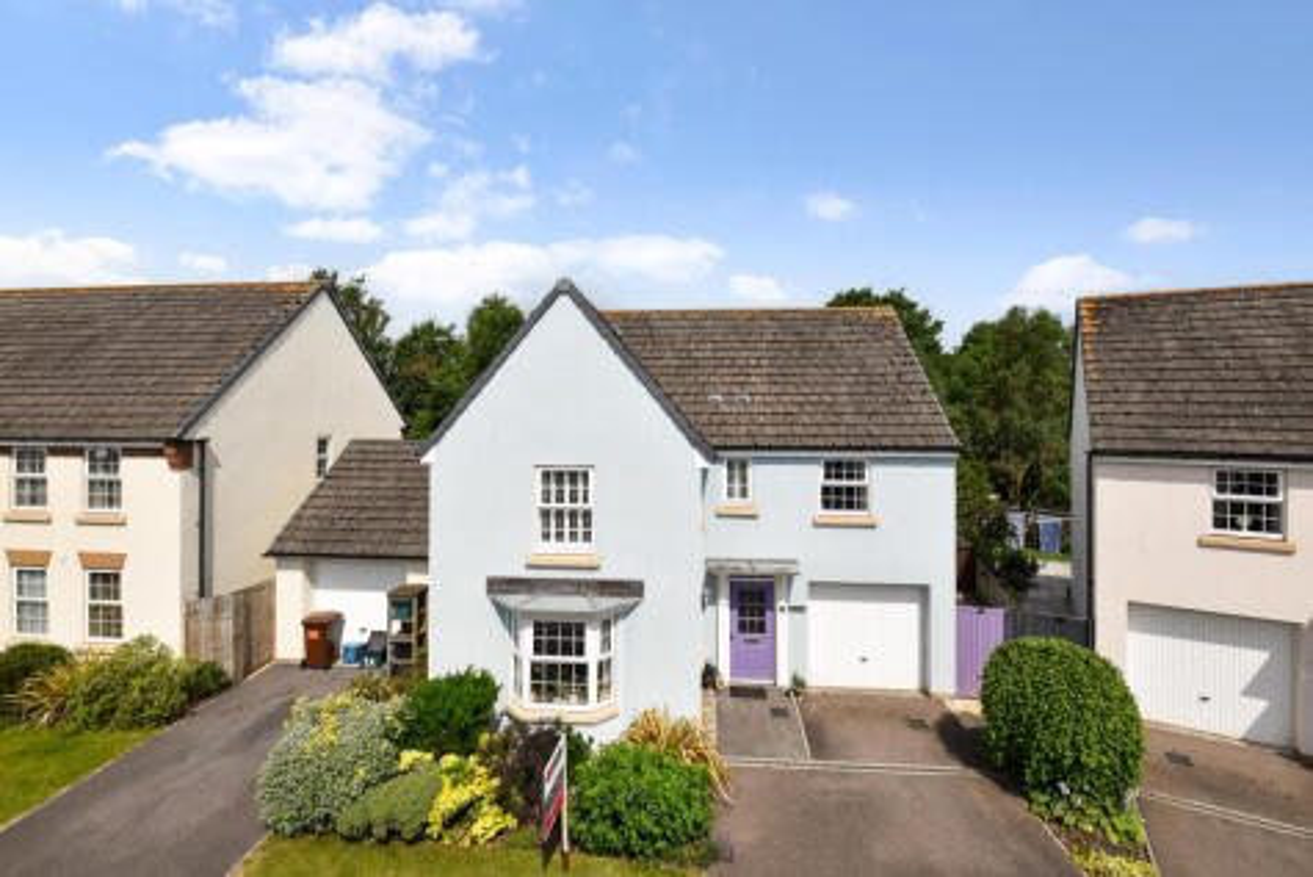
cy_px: 438
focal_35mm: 15
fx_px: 547
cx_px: 656
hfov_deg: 100.4
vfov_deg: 77.4
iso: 100
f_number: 9
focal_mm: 10
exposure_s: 1/320
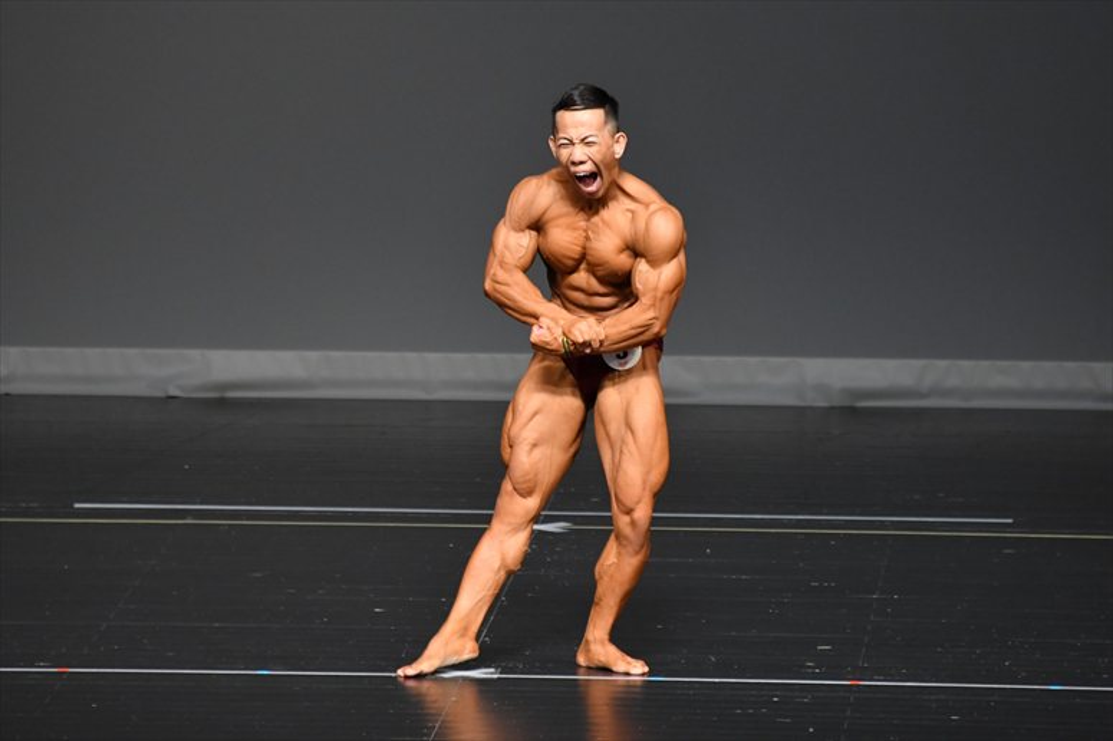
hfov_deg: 5.5
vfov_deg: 3.7
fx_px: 11588
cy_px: 370
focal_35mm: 375
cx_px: 556
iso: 2500
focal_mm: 250
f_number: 5.6
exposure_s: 1/400
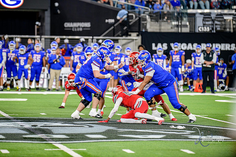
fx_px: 1442
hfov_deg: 9.4
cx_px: 118
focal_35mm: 220
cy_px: 78
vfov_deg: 6.2
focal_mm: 220
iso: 1000
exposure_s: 1/400
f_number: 2.8
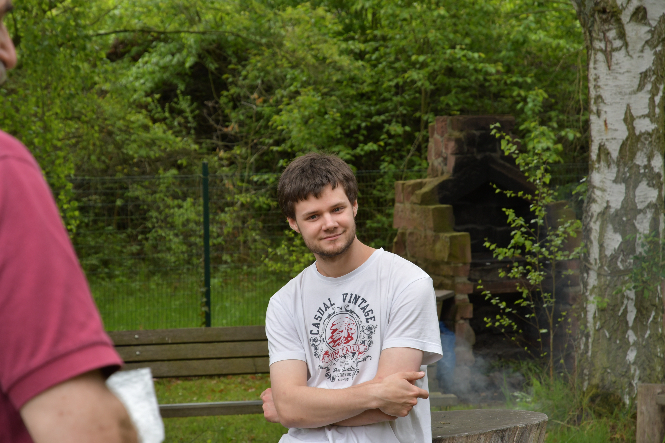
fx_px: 2161
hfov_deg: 17.5
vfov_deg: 11.7
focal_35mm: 117
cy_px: 222
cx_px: 332
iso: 220
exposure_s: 1/125
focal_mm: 78
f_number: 8
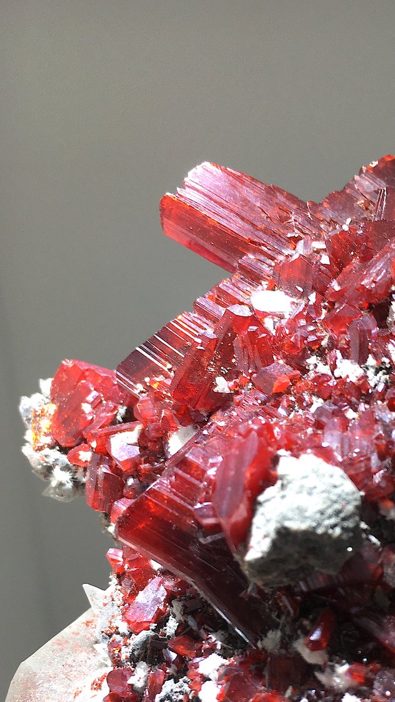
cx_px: 321
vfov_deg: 44.6
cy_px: 484
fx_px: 838
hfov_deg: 26.0
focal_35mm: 45
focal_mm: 4.15
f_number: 2.2
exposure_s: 1/100
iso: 32
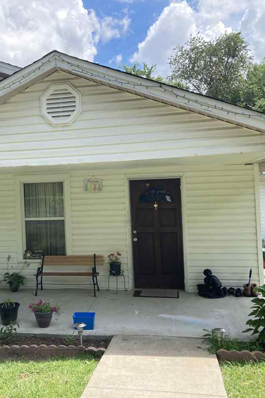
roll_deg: +1.7
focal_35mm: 39
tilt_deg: -0.1
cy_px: 199
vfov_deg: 49.6
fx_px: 431
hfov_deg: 33.5
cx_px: 67
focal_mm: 3.99
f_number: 1.8
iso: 20
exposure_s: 1/649
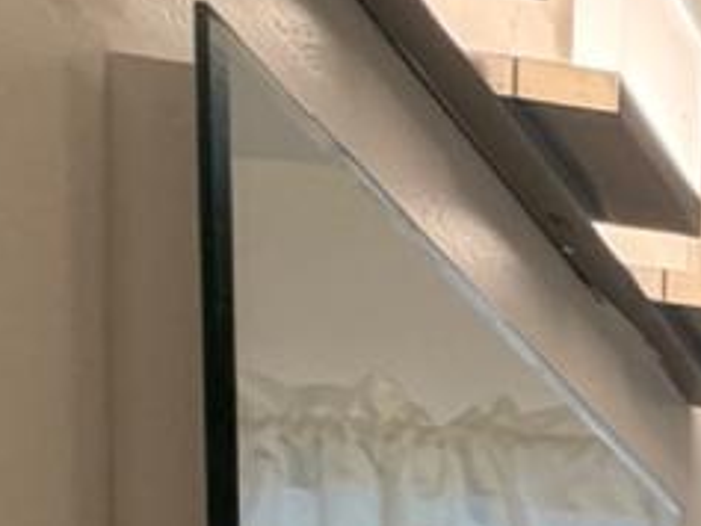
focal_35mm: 85
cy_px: 1265
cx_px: 1656
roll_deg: +0.1
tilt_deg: -1.8
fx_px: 1722
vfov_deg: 13.1
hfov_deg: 14.9
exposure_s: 1/120
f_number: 2.2
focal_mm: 2.22
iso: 100
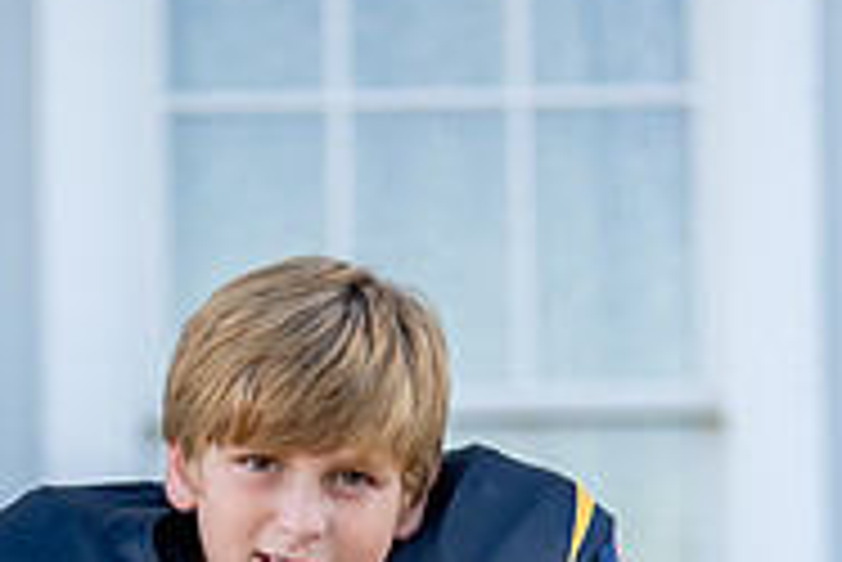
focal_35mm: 171
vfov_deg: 7.9
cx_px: 365
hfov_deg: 12.0
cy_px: 791
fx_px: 4002
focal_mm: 50
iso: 100
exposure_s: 1/1600
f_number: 1.2
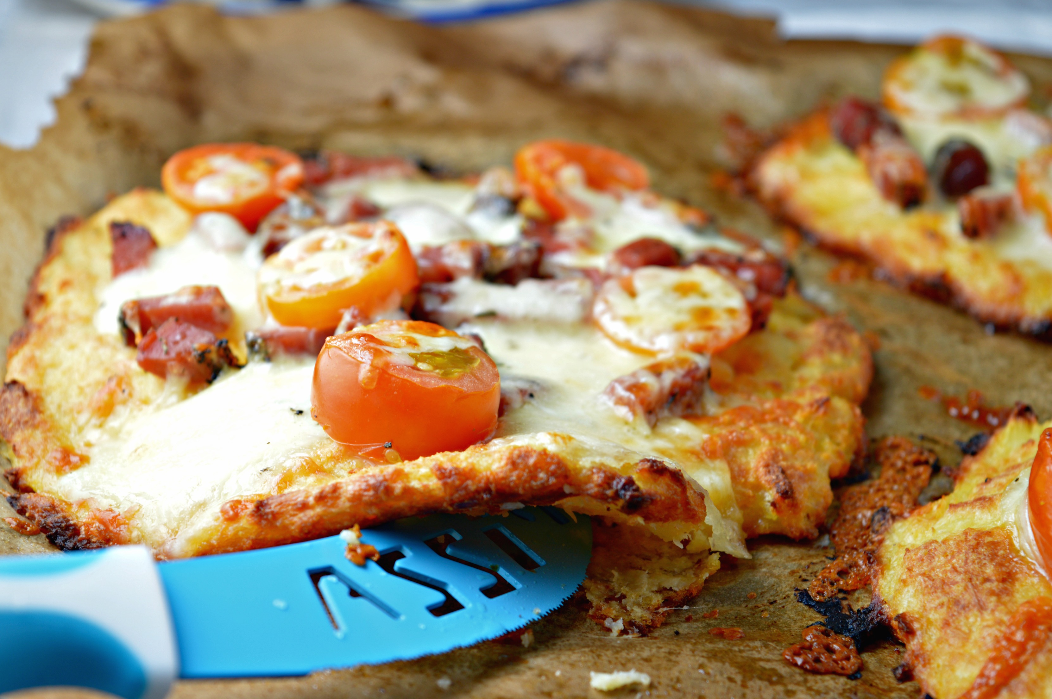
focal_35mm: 82
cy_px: 350
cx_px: 526
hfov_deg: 24.6
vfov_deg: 16.5
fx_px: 2409
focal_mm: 55
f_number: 5.6
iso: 100
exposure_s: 1/20
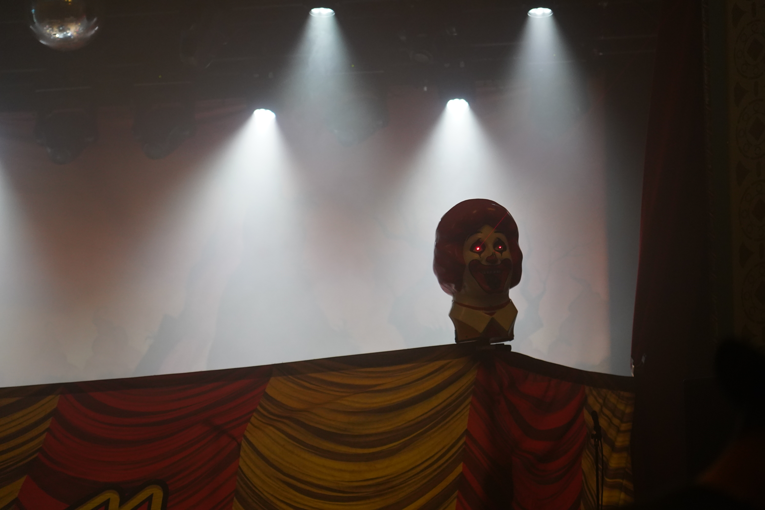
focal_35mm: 105
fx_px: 2231
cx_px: 382
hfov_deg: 19.5
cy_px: 255
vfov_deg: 13.0
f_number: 4
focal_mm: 105
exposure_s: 1/160
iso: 4000
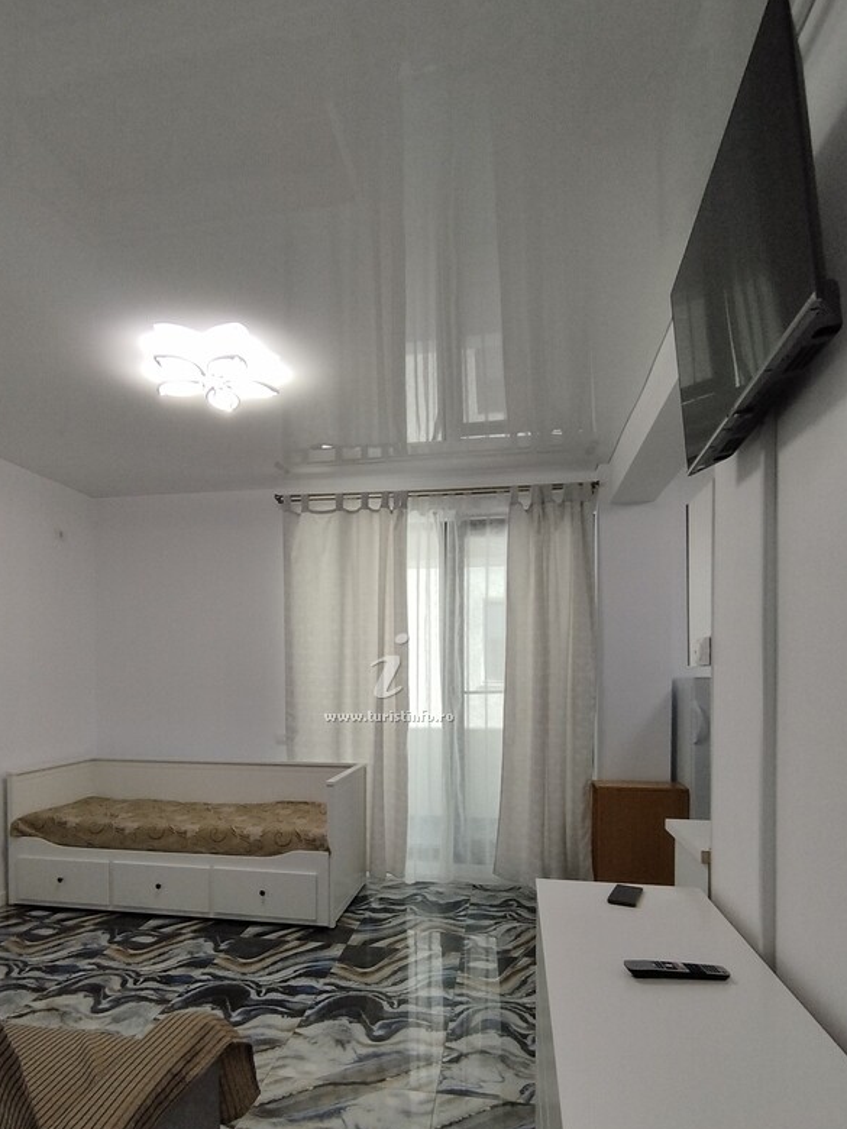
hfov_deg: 63.4
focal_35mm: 21
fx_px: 685
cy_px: 686
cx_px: 400
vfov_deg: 77.9
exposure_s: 1/100
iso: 90
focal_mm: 1.65
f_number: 2.2
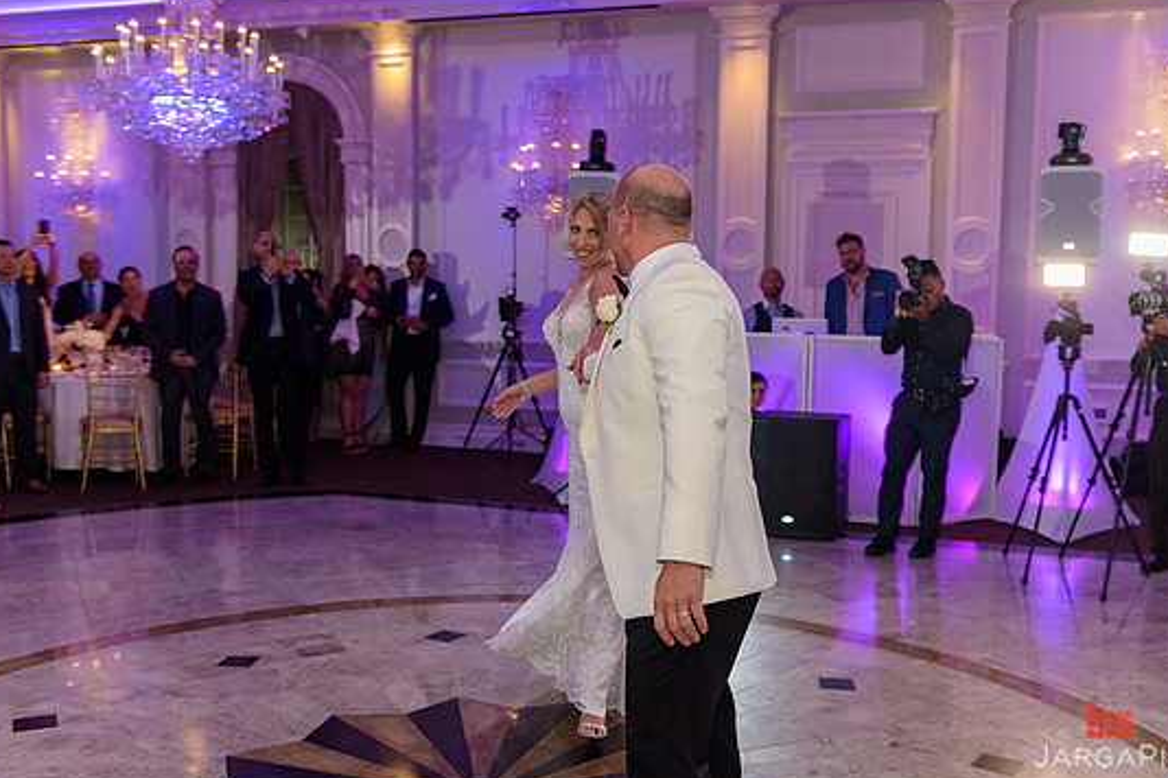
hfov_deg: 50.7
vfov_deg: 35.1
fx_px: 1233
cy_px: 392
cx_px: 608
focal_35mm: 38
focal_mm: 35
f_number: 3.2
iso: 1600
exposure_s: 1/125
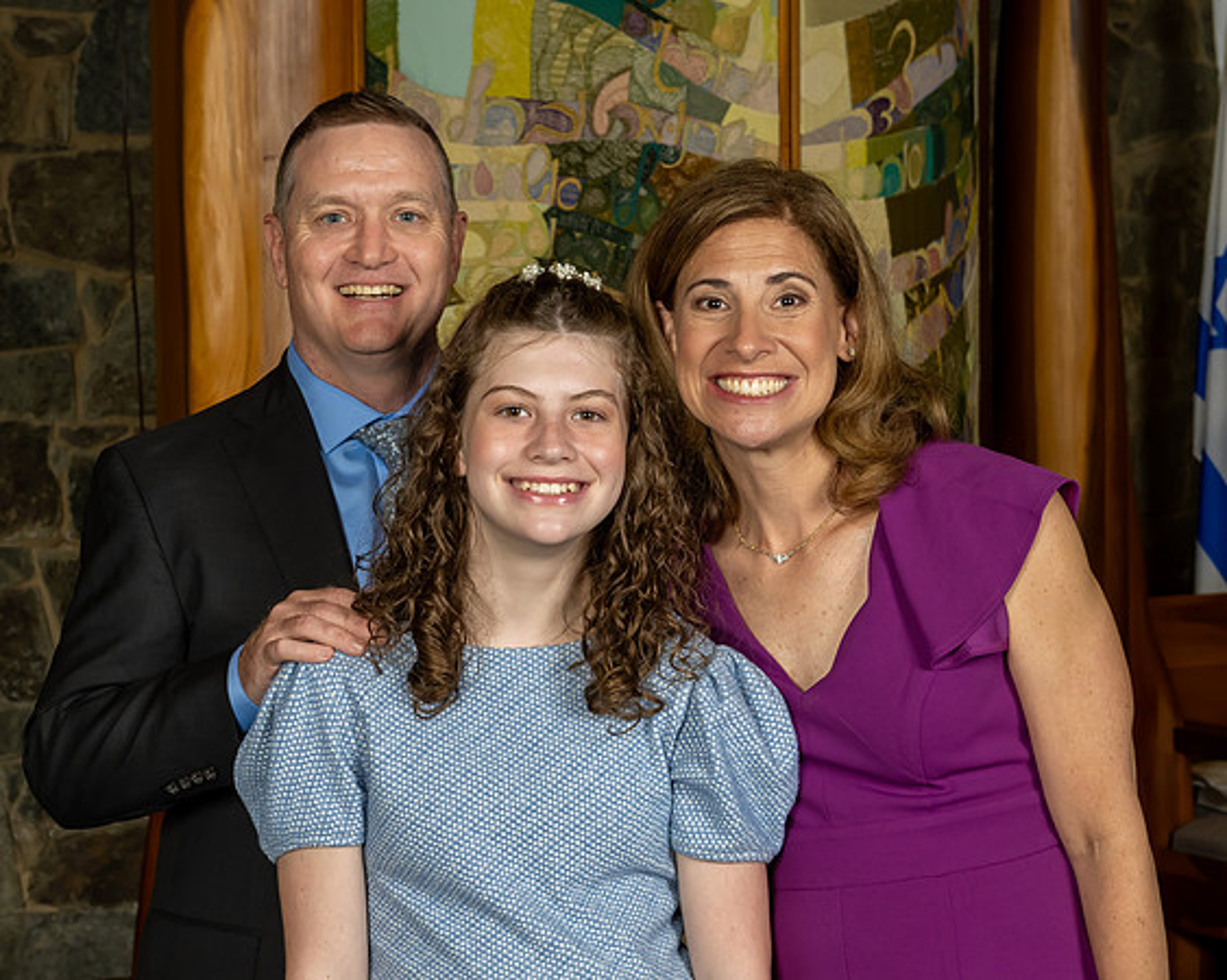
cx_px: 478
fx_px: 3392
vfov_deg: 16.5
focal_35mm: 93
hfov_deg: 20.5
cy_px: 483
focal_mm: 52
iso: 640
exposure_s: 1/200
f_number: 8
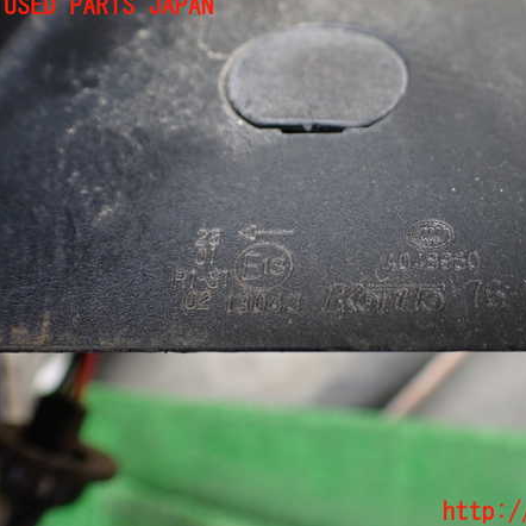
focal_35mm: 36
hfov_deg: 45.3
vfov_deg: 46.0
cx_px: 355
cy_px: 259
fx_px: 619
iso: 250
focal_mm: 5.4
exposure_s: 1/125
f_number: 2.3
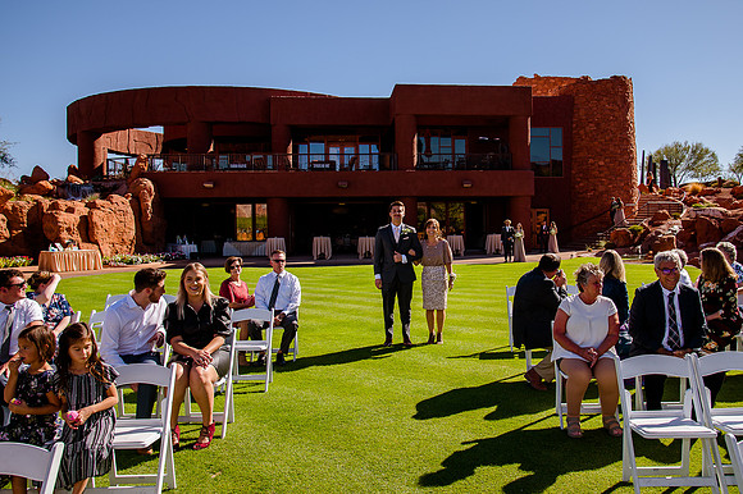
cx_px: 399
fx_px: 627
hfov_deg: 61.2
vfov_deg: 43.0
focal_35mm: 30
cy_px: 232
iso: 125
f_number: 7.1
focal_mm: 28
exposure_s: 1/320
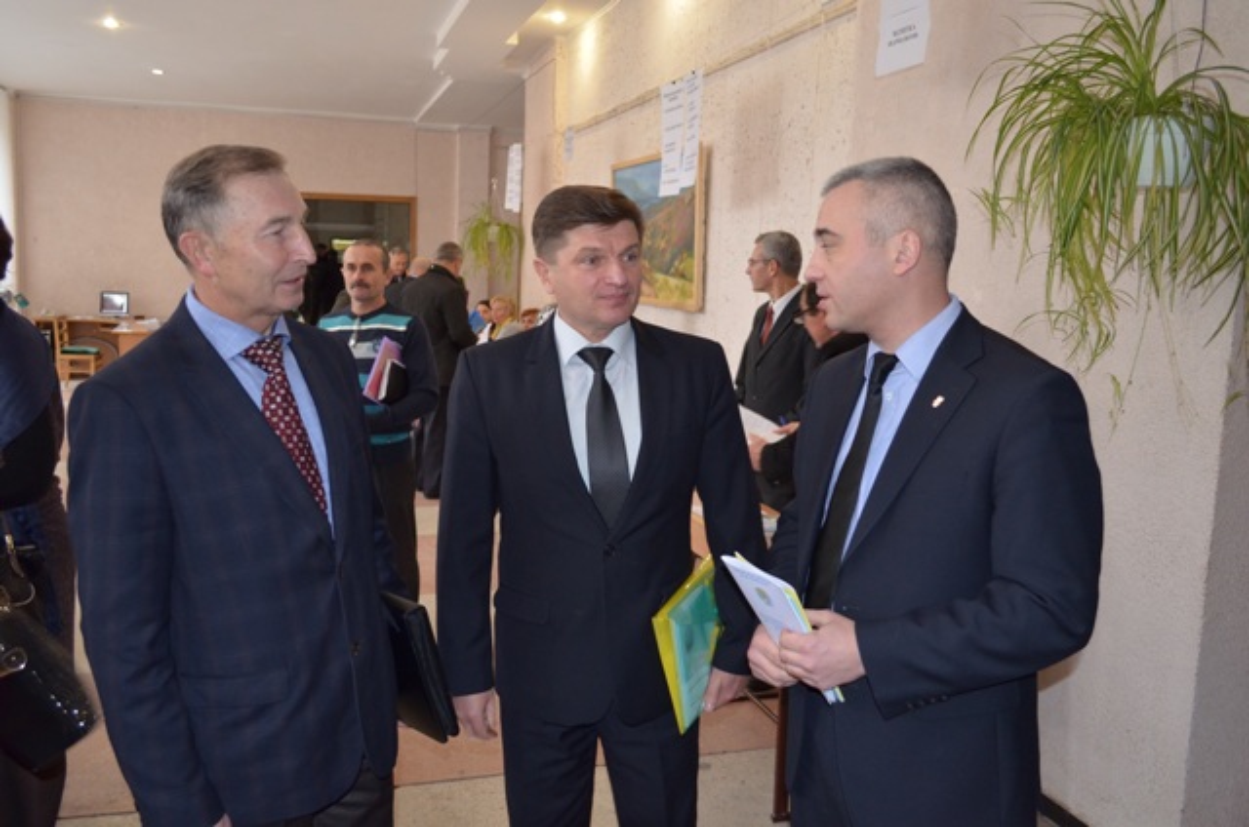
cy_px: 414
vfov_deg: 39.8
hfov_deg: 57.3
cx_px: 624
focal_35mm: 33
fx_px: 1143
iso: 800
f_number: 3.8
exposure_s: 1/30
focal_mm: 22
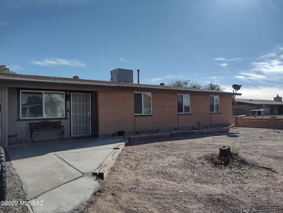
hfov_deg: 65.3
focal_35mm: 27
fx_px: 221
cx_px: 142
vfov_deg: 51.4
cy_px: 106
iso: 100
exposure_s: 1/3291
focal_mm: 4.71
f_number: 1.7
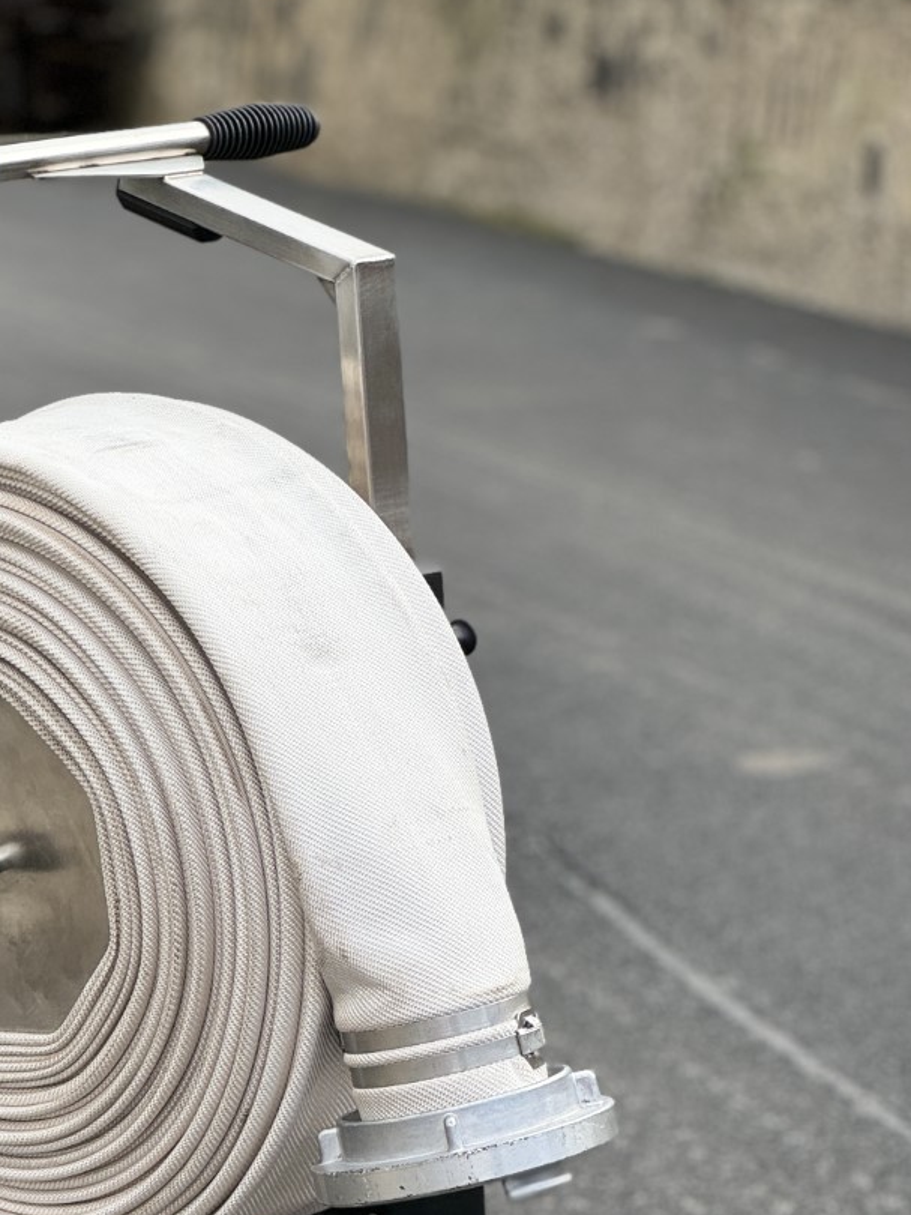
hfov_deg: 10.8
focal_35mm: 137
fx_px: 4806
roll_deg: -0.5
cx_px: 174
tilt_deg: -11.5
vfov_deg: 14.3
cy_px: 993
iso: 25
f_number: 2.8
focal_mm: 9
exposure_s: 1/464
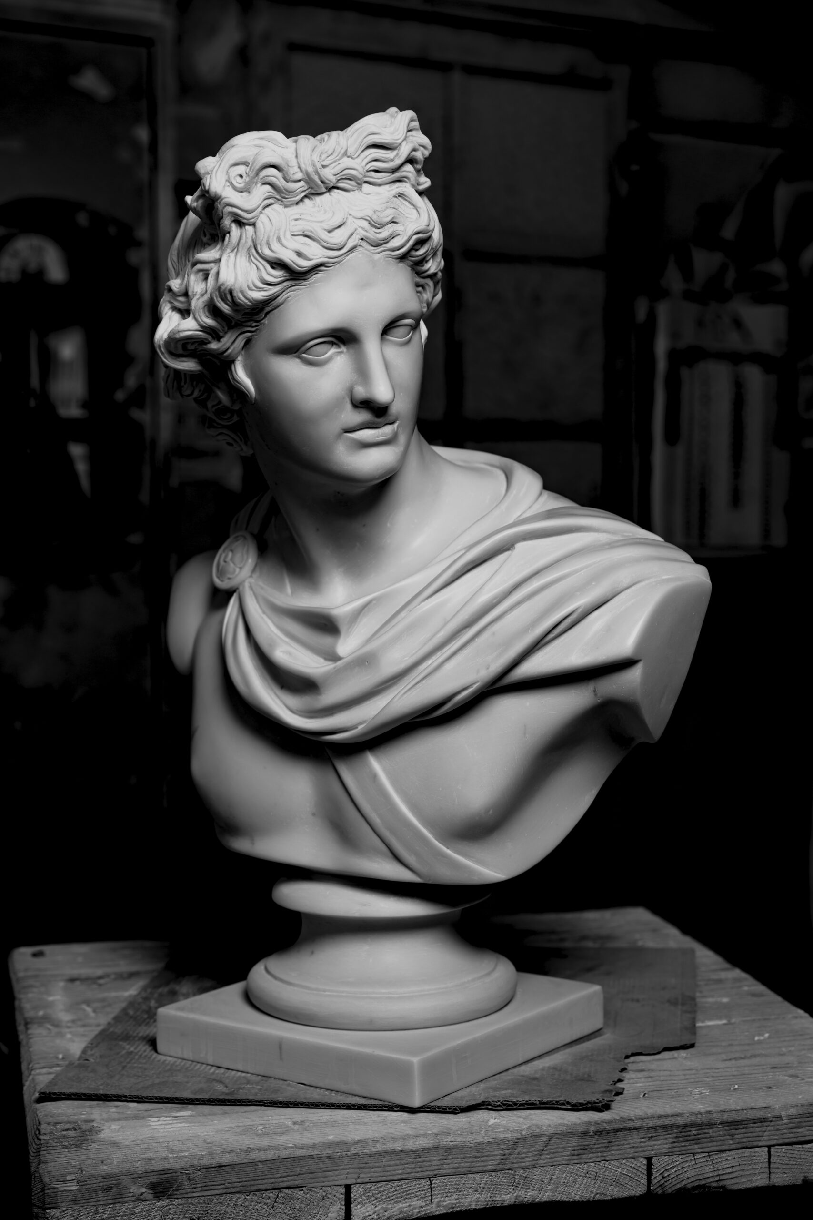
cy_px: 610
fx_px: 2134
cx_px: 406
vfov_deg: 31.9
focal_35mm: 63
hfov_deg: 21.6
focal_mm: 63
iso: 64
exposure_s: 1/200
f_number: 5.6
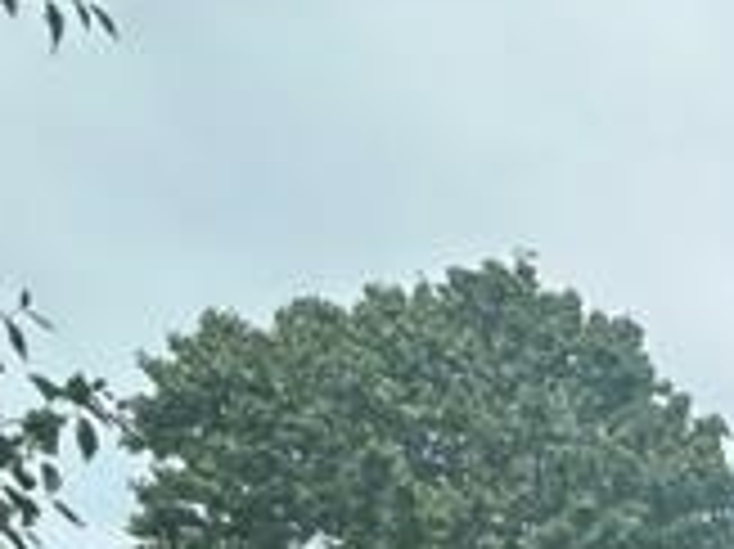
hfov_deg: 26.3
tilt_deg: -5.4
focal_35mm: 55
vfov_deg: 19.1
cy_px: 1026
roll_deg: +0.6
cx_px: 1081
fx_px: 1165
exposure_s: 1/1195
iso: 50
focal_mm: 2.22
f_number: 2.2
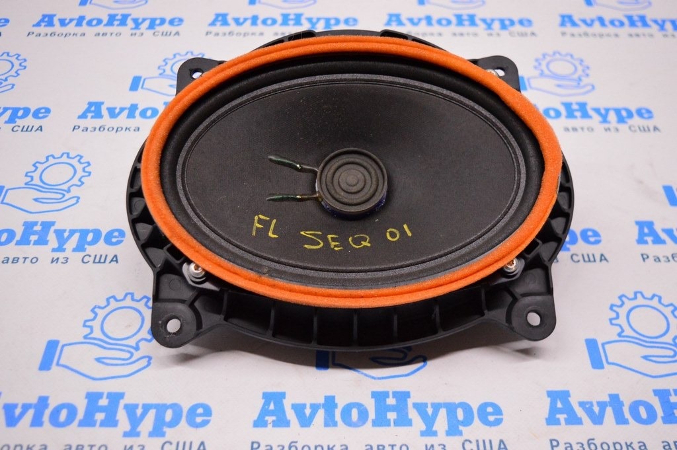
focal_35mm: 40
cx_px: 338
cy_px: 225
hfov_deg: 48.0
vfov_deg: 33.0
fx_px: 761
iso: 3200
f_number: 4
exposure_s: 1/400
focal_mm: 27
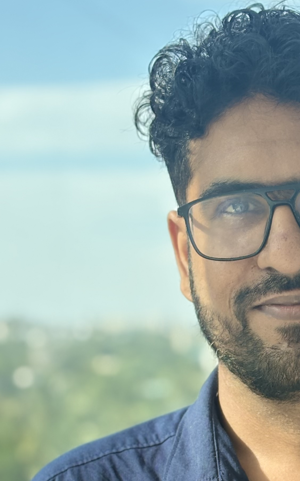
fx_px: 1609
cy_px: 414
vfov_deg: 16.8
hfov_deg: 10.6
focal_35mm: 123
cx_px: 300
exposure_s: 1/519
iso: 50
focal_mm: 5.96
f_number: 1.6
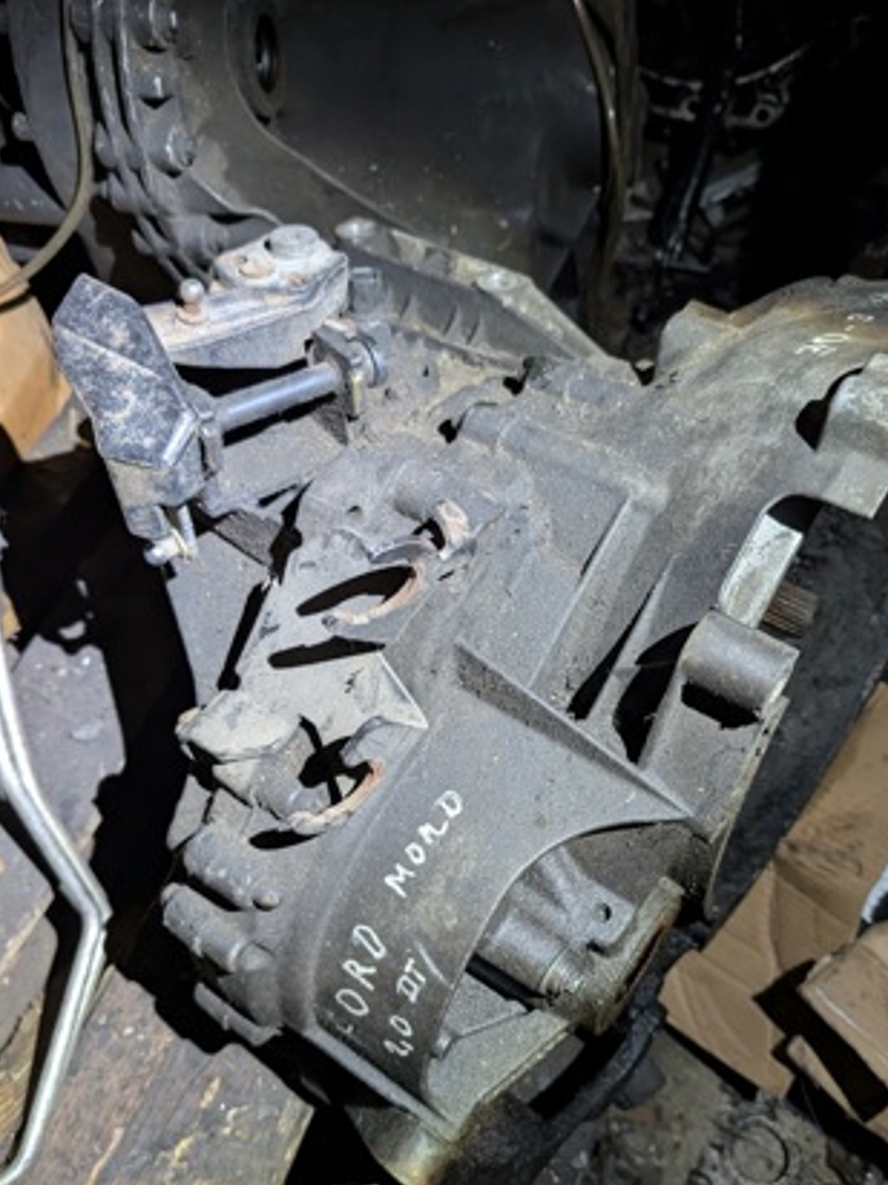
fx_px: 958
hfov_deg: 49.7
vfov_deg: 63.1
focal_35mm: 28
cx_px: 458
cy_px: 685
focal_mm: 6.9
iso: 866
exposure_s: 1/47.1
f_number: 1.68
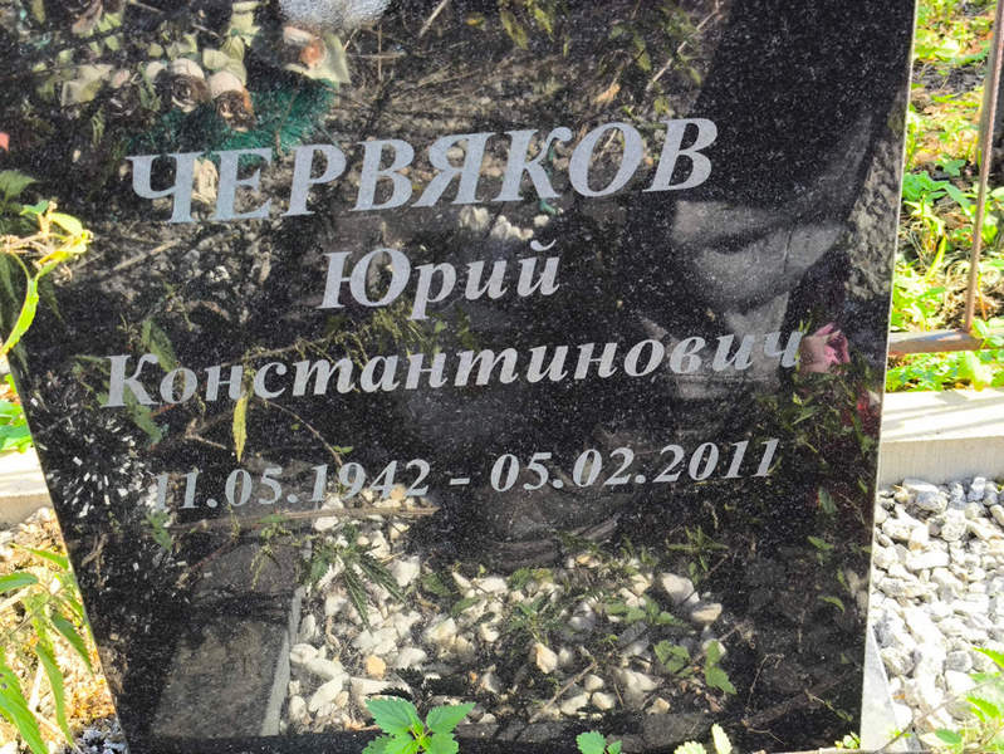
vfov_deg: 29.1
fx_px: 1451
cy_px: 377
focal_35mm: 50
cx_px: 502
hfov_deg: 38.2
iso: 50
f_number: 1.7
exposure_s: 1/145
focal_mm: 4.71
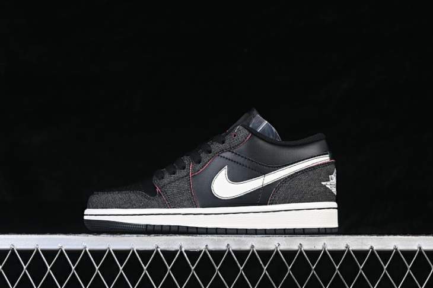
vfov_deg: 18.2
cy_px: 144
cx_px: 216
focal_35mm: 75
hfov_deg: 27.0
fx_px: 902
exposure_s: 1/60
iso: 160
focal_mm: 50
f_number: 6.3
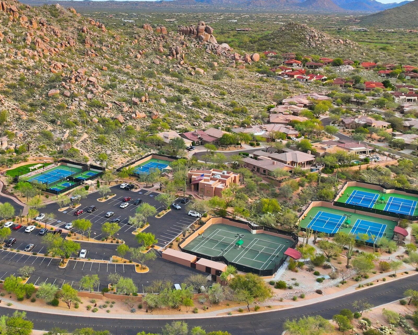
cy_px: 134
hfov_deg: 40.6
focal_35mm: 44
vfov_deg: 34.0
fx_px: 544
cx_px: 95
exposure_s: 1/1000
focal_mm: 12.3
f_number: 2.8
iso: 140
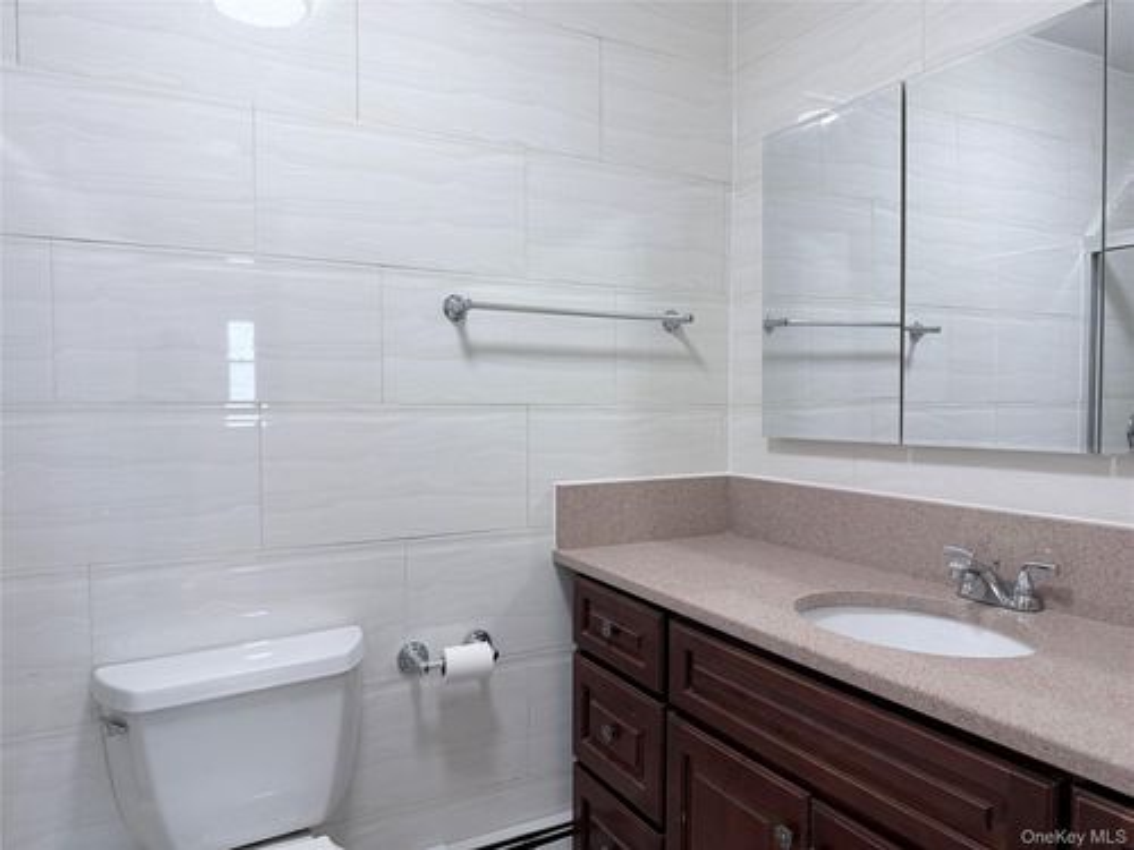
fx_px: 786
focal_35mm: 24
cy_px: 425
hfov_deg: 71.6
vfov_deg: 56.8
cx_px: 567
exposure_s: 1/120
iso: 160
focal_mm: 6.76
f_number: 1.78
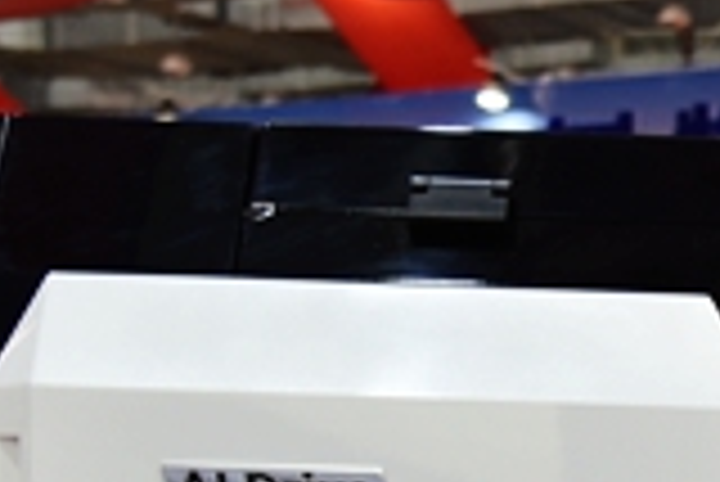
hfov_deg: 11.7
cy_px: 750
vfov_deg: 8.1
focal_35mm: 167
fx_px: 3343
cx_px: 1107
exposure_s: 1/80
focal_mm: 32
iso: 400
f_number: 4.5
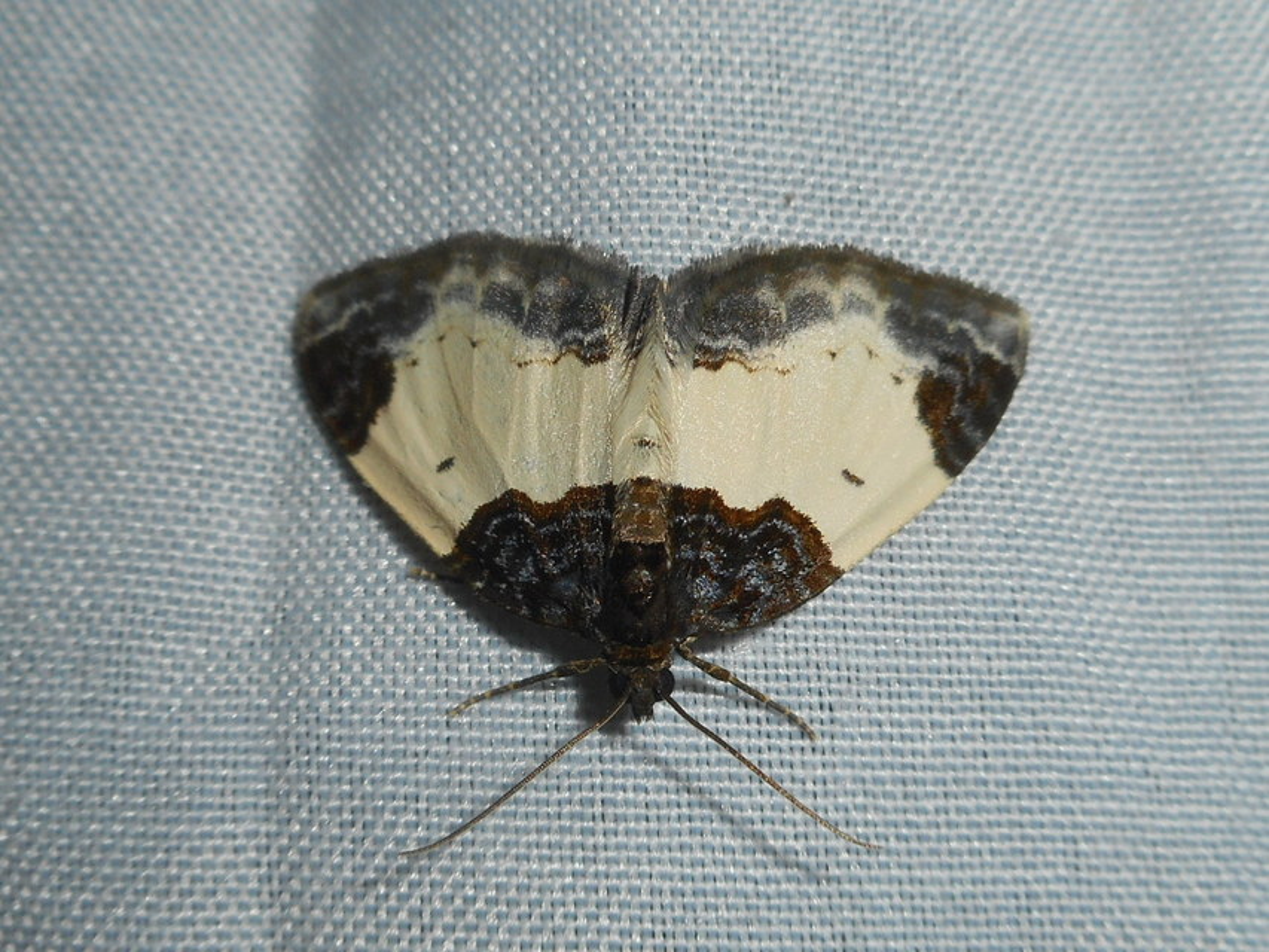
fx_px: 1247
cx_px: 634
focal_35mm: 34
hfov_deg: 54.0
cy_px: 476
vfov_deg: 41.8
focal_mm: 6
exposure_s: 1/30
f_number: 11.9
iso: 80
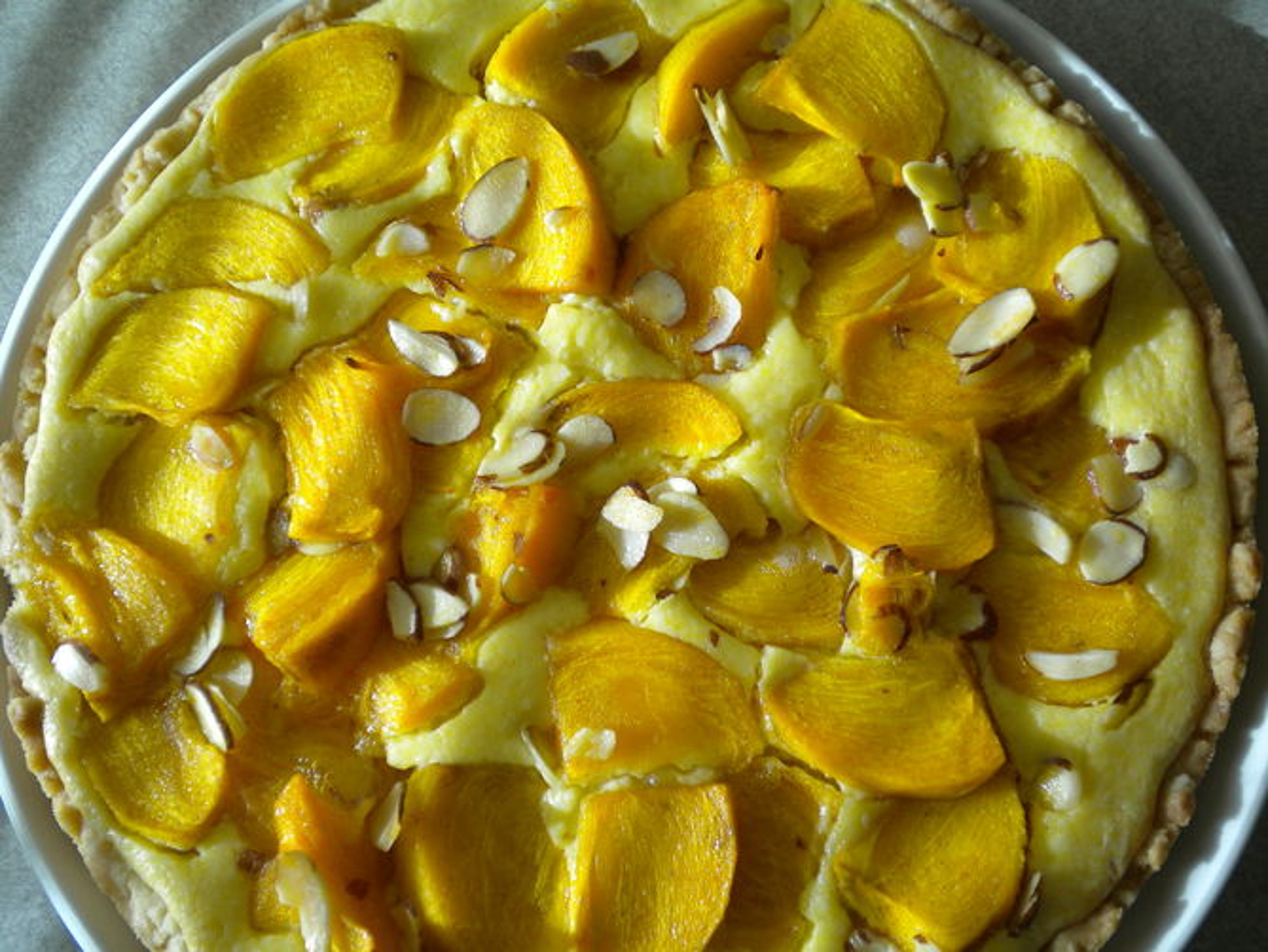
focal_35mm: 41
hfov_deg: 45.8
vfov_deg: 35.1
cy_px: 476
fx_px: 1502
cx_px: 634
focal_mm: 7.4
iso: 80
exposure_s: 1/110
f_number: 3.5
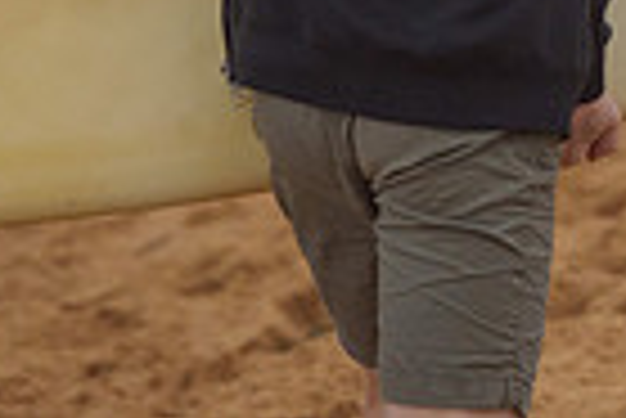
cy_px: -447
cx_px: 1094
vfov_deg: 1.0
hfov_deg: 1.5
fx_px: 23273
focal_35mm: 1337
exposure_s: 1/2000
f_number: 5.6
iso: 720
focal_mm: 320
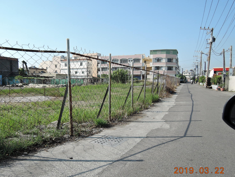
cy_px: 95
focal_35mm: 26
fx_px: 177
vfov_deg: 53.0
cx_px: 110
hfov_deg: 67.2
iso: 80
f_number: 2.8
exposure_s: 1/125
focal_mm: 5.1
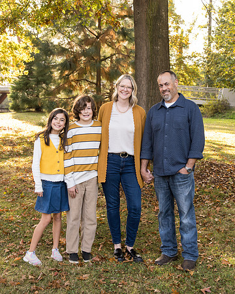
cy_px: 116
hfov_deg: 26.3
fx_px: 503
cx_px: 133
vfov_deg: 32.4
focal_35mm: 58
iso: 1000
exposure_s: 1/400
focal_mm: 34
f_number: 4
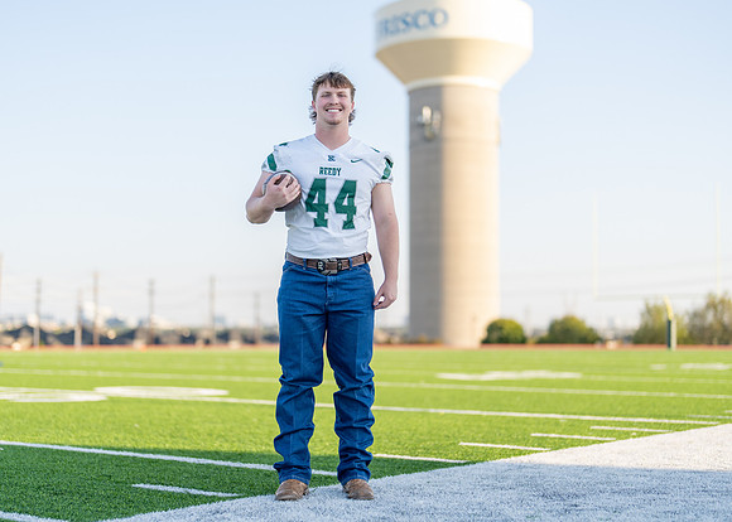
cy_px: 264
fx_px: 1226
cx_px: 335
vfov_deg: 24.1
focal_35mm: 59
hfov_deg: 33.2
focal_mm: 50
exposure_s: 1/2000
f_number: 1.2
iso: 100
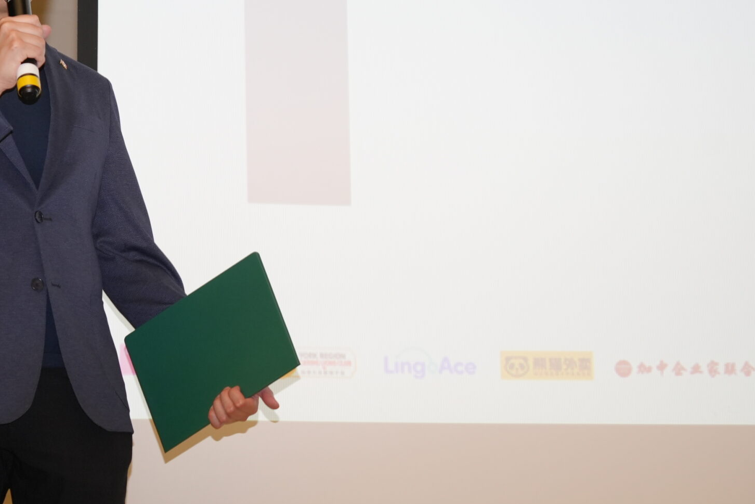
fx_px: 2958
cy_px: 124
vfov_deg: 9.7
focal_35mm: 141
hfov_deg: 14.5
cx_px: 232
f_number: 4
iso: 1250
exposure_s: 1/160
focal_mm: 80
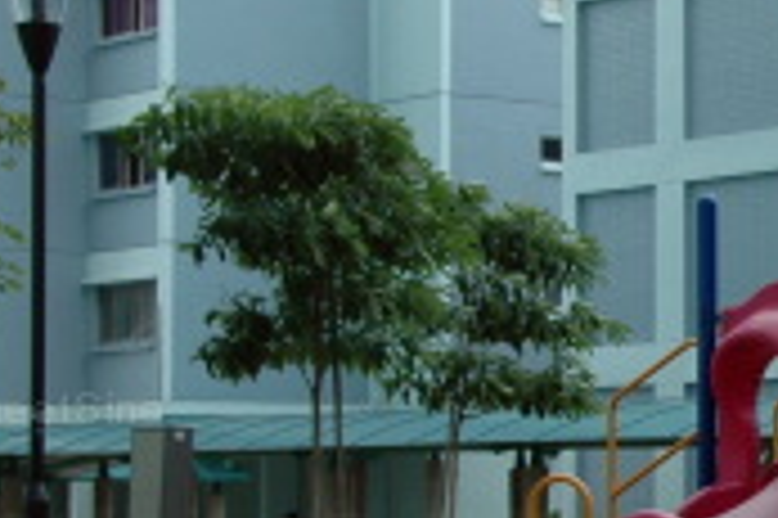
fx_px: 3186
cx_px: 1138
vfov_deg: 9.3
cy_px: 309
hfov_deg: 13.2
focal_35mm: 148
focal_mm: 31
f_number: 6.3
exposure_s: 1/160
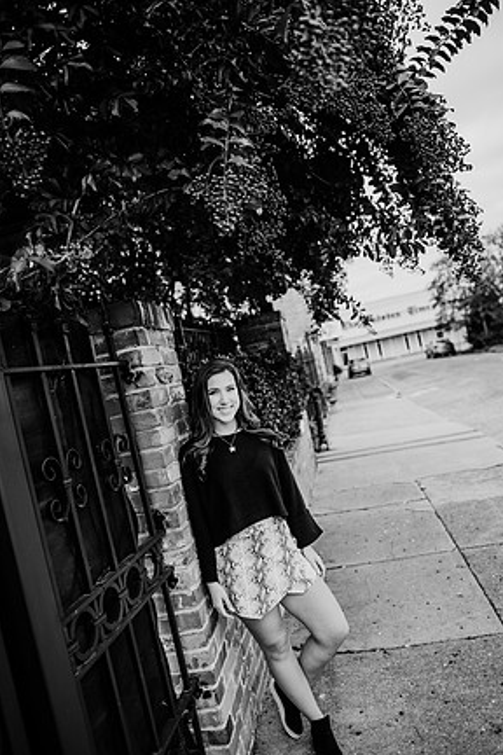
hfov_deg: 51.3
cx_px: 260
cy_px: 376
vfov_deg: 71.5
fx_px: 524
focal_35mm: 25
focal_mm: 24
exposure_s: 1/640
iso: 160
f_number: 2.2
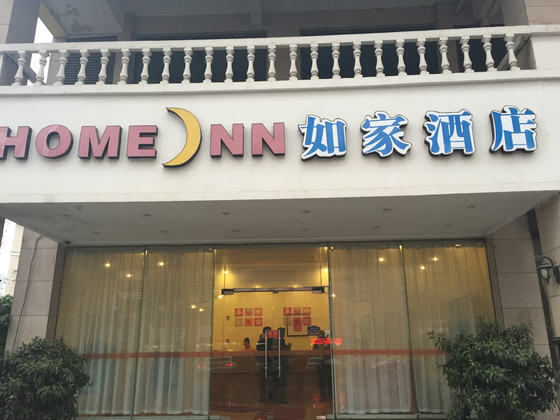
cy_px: 210
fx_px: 469
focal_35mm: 29
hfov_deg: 61.7
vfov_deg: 48.2
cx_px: 280
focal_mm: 4.15
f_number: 2.2
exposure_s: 1/33
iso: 64
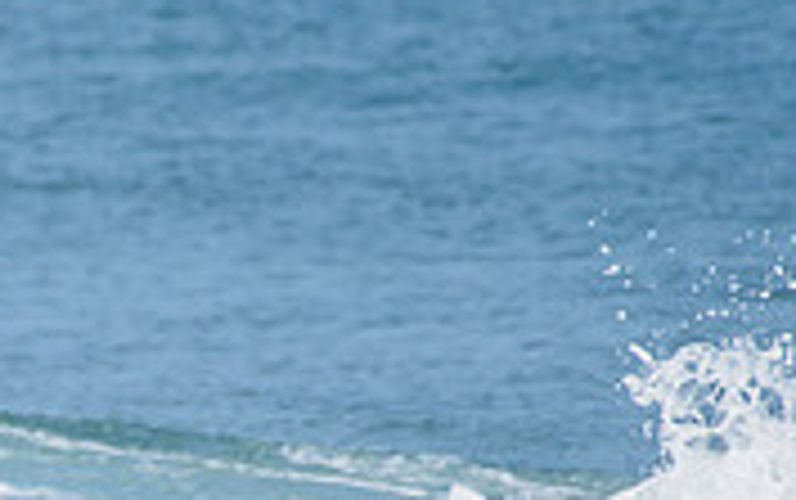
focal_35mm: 1671
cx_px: -193
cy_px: 628
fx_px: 36285
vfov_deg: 0.8
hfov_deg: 1.3
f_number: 6.3
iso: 250
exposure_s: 1/2500
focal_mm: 500
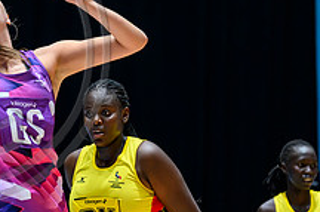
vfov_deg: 4.4
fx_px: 2767
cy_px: 34
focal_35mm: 312
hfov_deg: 6.6
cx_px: -20
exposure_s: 1/1250
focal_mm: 110
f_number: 3.5
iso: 2500
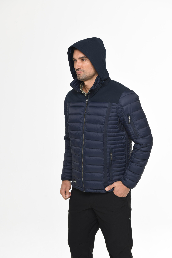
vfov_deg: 28.5
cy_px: 131
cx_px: 86
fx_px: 509
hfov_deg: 19.2
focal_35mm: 71
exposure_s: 1/160
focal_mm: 70
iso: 100
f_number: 9
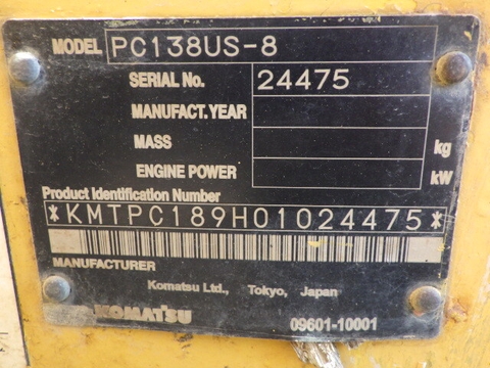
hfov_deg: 54.0
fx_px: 481
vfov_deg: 41.8
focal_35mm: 34
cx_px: 245
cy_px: 184
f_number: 3.8
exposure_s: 1/50
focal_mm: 6.1
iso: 125
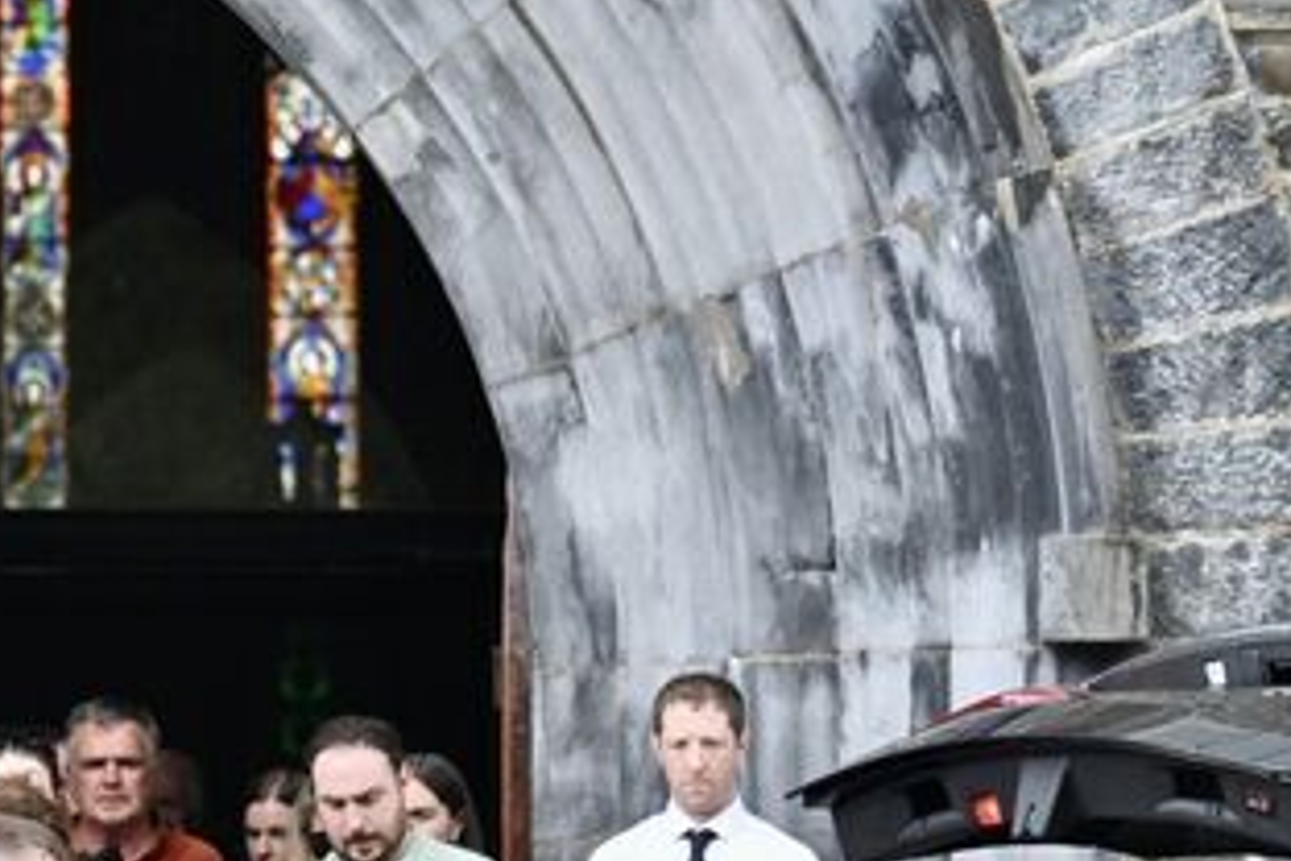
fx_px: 9646
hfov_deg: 7.6
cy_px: 1080
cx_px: 236
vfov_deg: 5.1
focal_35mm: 269
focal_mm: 70
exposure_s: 1/1600
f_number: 3.2
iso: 800
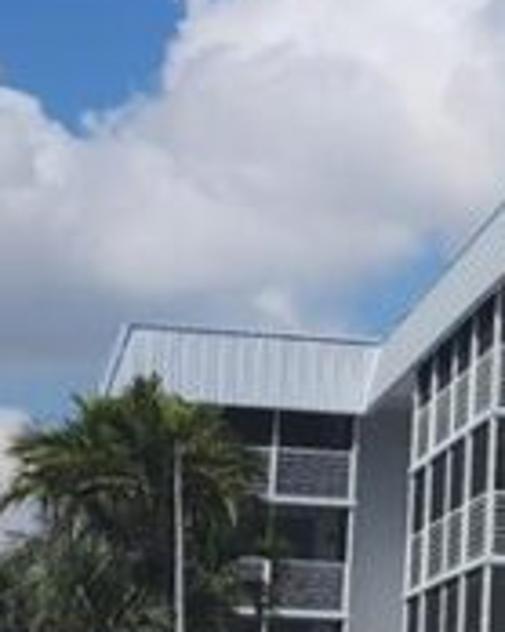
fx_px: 2468
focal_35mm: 132
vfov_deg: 14.6
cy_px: 381
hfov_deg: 11.3
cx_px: 727
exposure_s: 1/2820
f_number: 1.8
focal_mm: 6.4
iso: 12
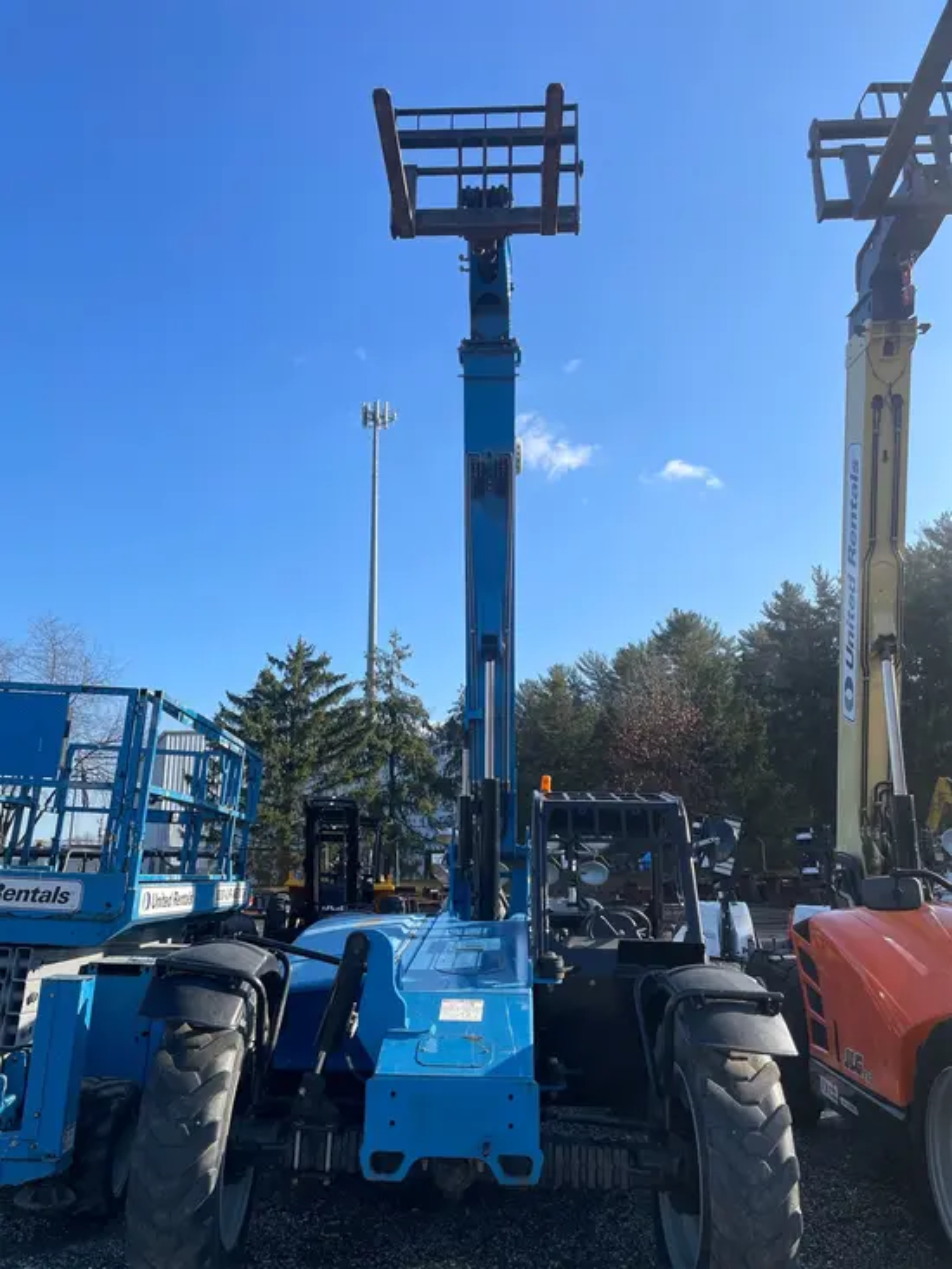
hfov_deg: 53.1
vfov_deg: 67.3
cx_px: 476
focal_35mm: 26
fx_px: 953
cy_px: 634
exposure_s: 1/2398
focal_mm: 4.2
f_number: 1.6
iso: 32
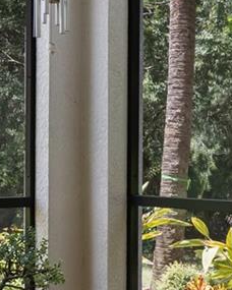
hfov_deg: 18.2
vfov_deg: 23.4
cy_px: 157
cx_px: 244
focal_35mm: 82
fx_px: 701
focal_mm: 15.5
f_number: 9
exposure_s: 1/60
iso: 320
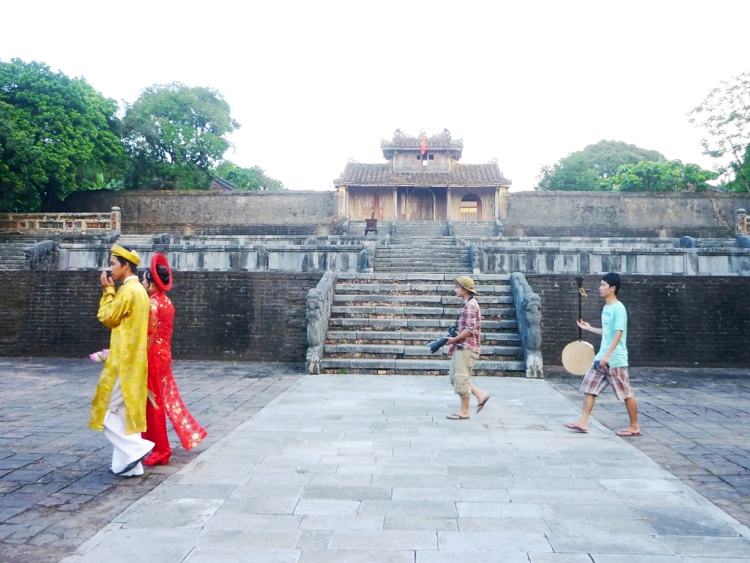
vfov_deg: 42.9
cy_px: 282
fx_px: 715
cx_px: 375
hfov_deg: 55.4
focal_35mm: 33
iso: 100
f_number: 2.8
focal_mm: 5.5
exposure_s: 1/125
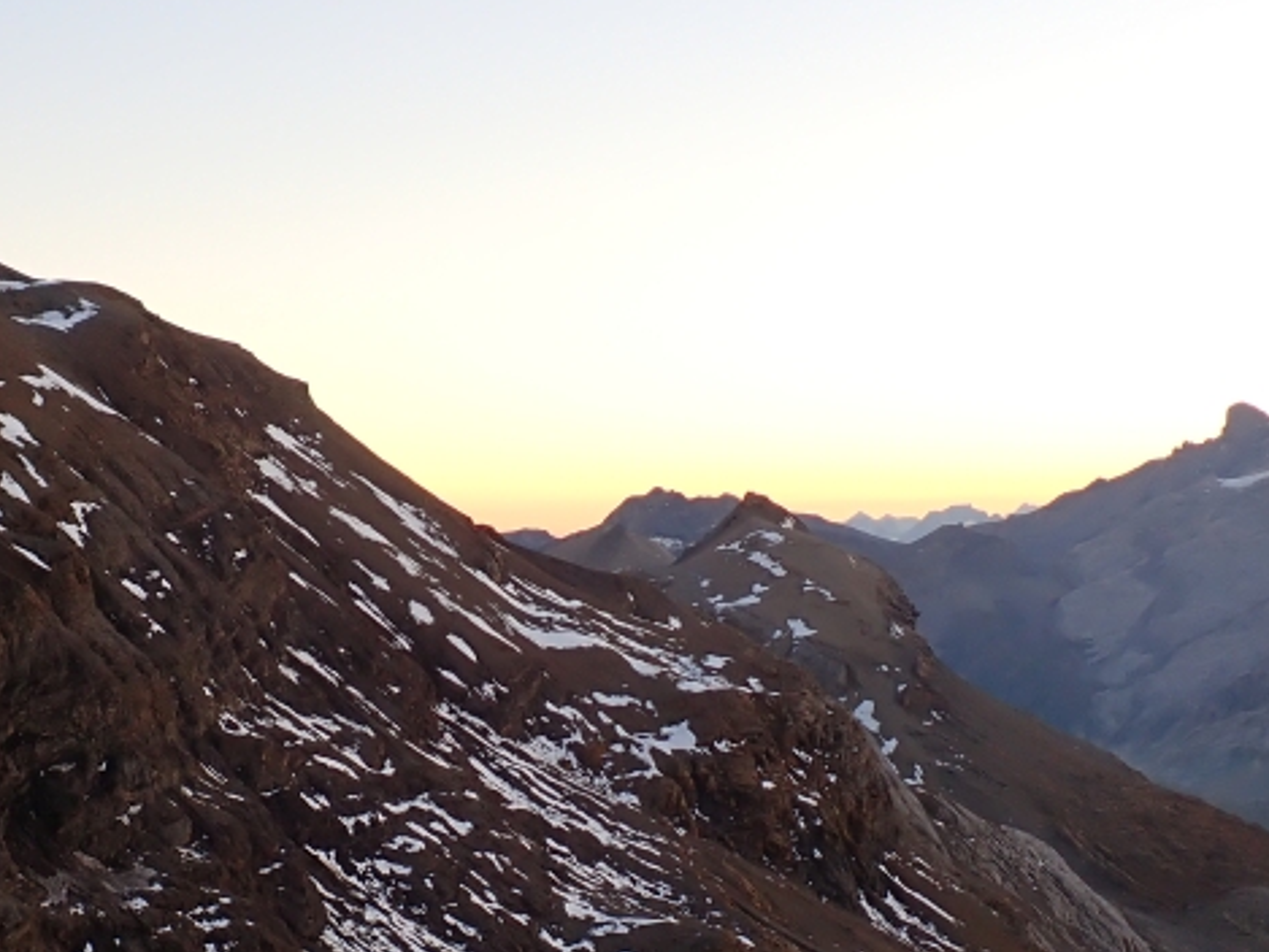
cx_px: 436
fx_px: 2347
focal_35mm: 64
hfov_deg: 30.1
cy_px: 733
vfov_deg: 22.7
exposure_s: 1/50
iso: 100
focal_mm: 5.4
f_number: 3.2
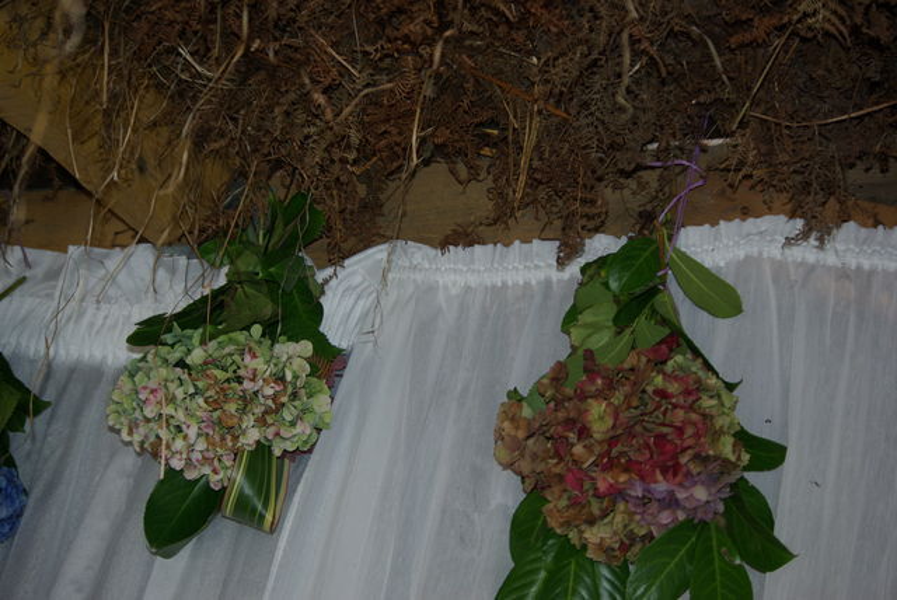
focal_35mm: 75
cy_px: 300
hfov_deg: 27.0
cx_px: 448
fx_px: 1870
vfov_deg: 18.2
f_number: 4
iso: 200
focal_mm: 50
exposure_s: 1/60
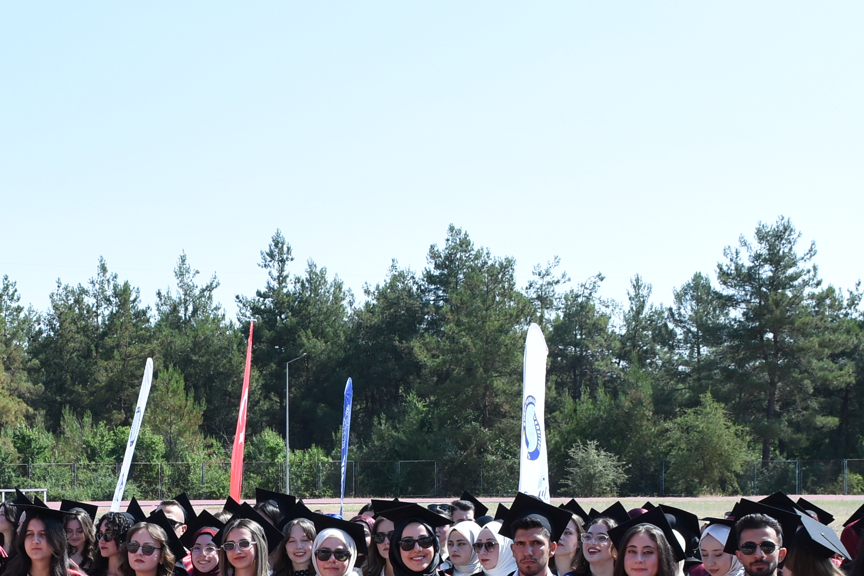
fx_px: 1968
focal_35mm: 82
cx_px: 216
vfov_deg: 16.4
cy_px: 557
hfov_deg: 24.5
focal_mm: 22
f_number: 7.1
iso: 200
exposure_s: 1/400
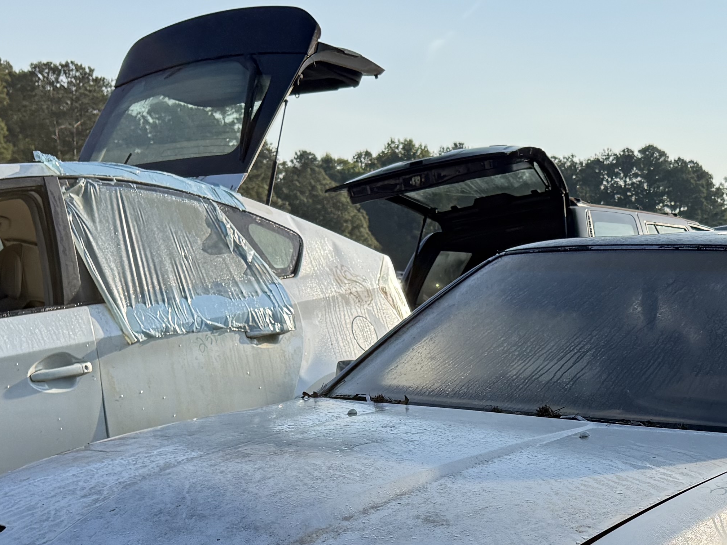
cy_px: 680
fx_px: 1428
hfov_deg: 28.3
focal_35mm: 68
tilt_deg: -15.1
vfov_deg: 20.1
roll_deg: -1.7
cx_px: 513
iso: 100
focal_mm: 6.76
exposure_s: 1/3145
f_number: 1.78
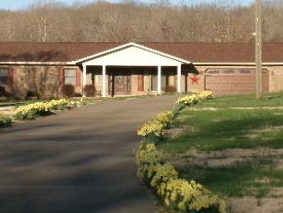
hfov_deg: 12.4
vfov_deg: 9.3
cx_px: 148
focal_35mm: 159
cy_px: 65
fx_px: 1301
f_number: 14.84
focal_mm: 14.7
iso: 100
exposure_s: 1/58
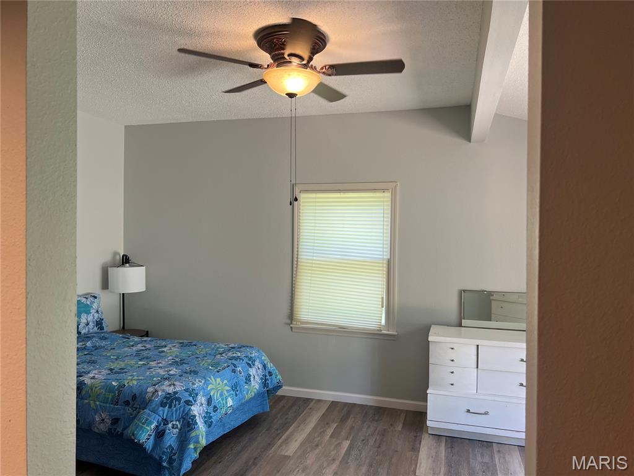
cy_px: 238
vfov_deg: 53.1
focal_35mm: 26
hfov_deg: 67.3
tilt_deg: -0.2
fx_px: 476
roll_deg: -1.0
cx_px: 317
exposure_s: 1/120
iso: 64
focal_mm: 5.7
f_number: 1.5
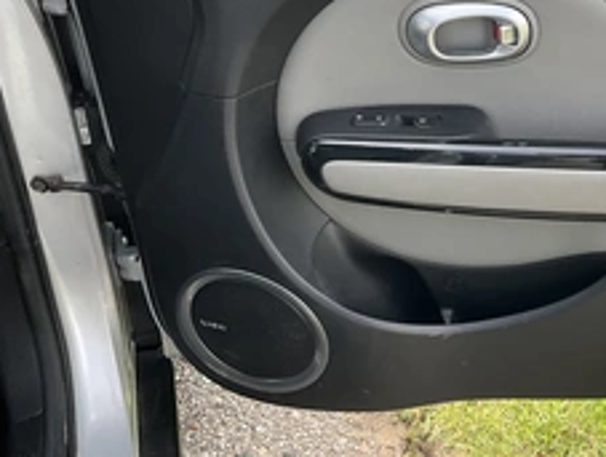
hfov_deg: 35.7
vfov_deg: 28.2
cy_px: 115
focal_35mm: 51
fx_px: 894
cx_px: 518
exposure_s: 1/177
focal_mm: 3
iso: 20
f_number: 1.8
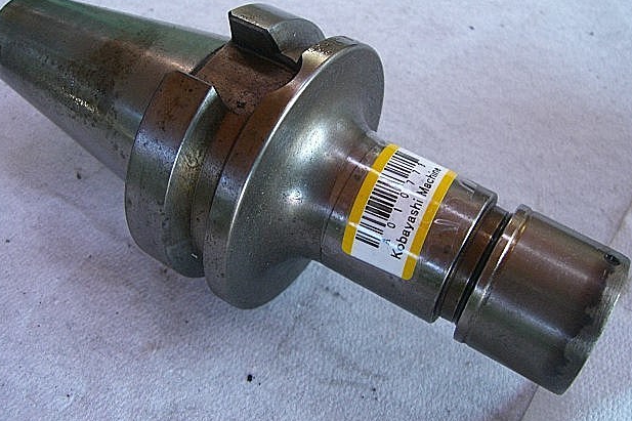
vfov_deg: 32.6
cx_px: 320
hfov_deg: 47.4
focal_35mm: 41
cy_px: 196
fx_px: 720
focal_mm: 6.2
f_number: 2.7
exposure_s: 1/100
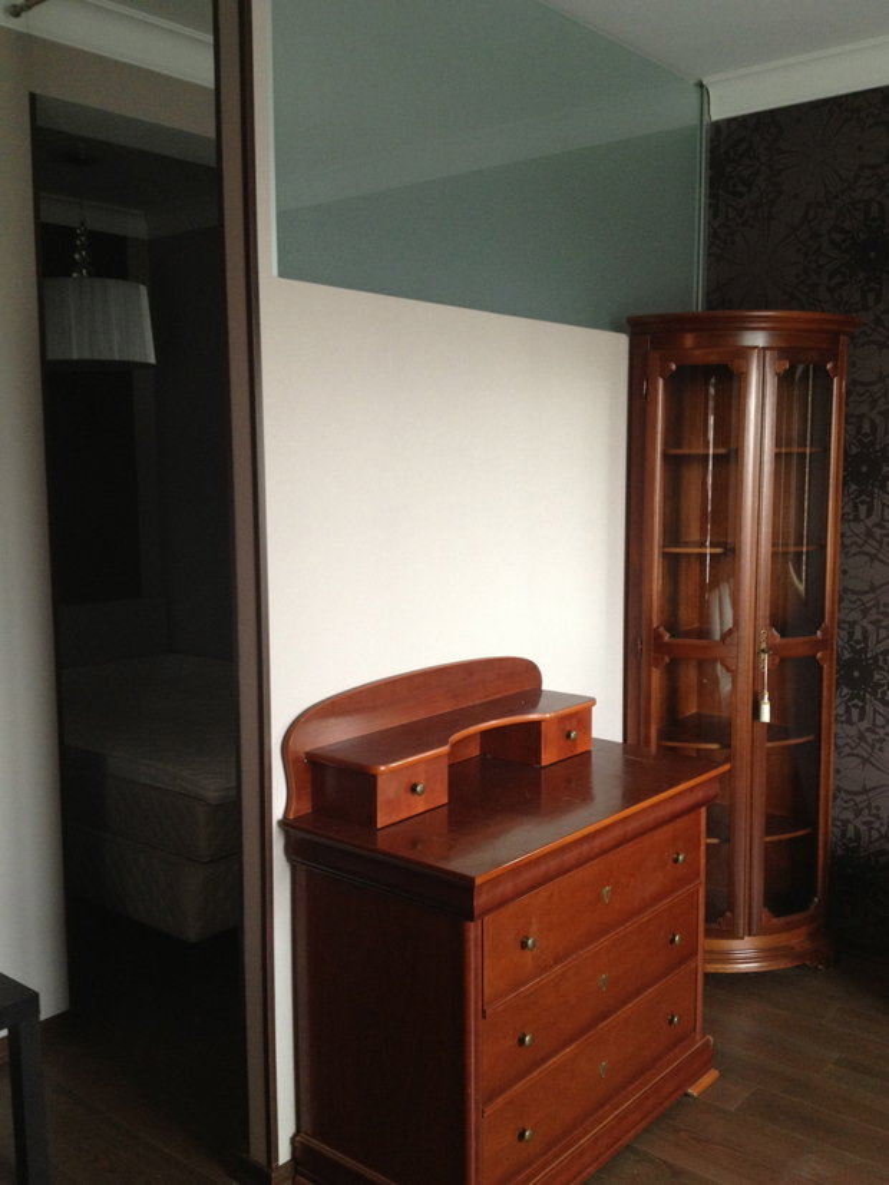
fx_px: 1199
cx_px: 444
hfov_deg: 40.7
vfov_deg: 52.6
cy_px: 592
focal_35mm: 35
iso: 125
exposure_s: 1/20
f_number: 2.4
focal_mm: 4.28
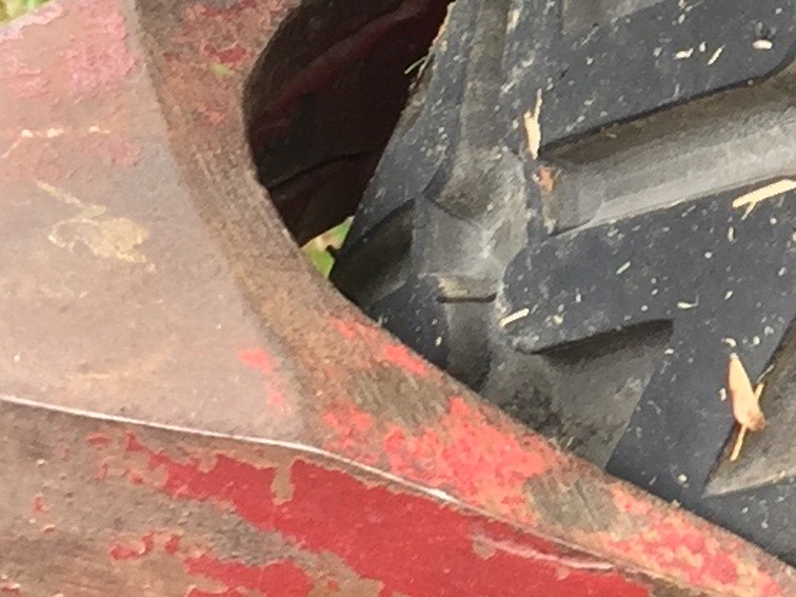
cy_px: 189
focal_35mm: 170
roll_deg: -5.3
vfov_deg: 8.7
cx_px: 1445
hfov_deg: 10.9
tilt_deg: -36.6
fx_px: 3910
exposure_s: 1/40
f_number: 2.2
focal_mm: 4.15
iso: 32
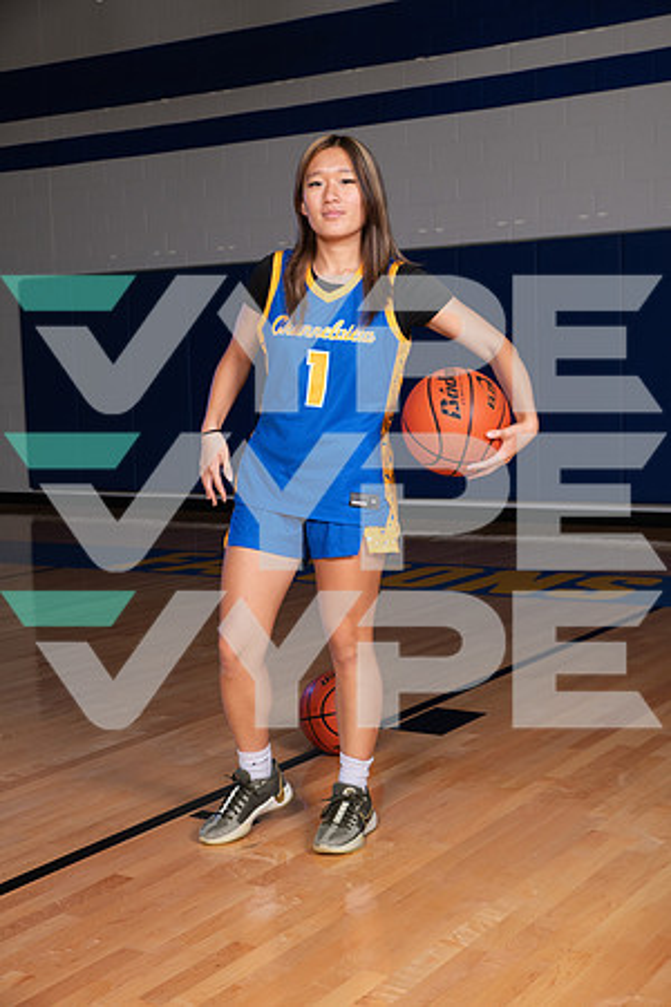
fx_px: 1454
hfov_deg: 26.0
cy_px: 504
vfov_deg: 38.2
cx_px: 336
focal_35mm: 52
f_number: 7.1
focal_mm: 52
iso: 500
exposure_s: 1/320
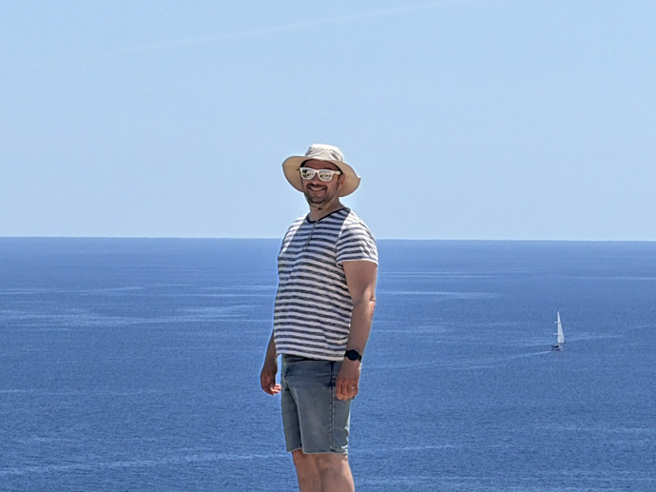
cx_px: 336
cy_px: 206
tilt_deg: -0.1
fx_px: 5494
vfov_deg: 5.1
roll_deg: -0.1
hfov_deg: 6.8
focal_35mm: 290
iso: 20
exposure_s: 1/1017
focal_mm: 16.89
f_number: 2.8
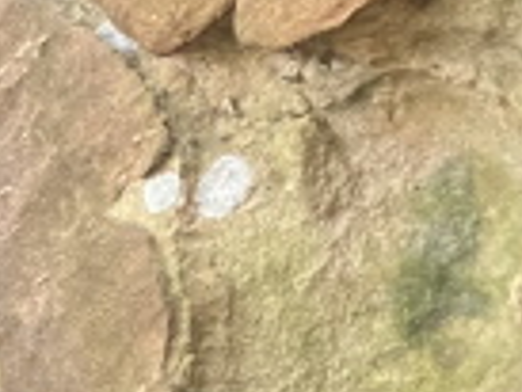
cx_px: -632
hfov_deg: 12.5
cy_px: 388
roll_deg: +0.2
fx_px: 1977
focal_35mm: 131
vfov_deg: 11.2
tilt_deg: +19.8
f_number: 1.8
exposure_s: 1/35
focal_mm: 3.99
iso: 400
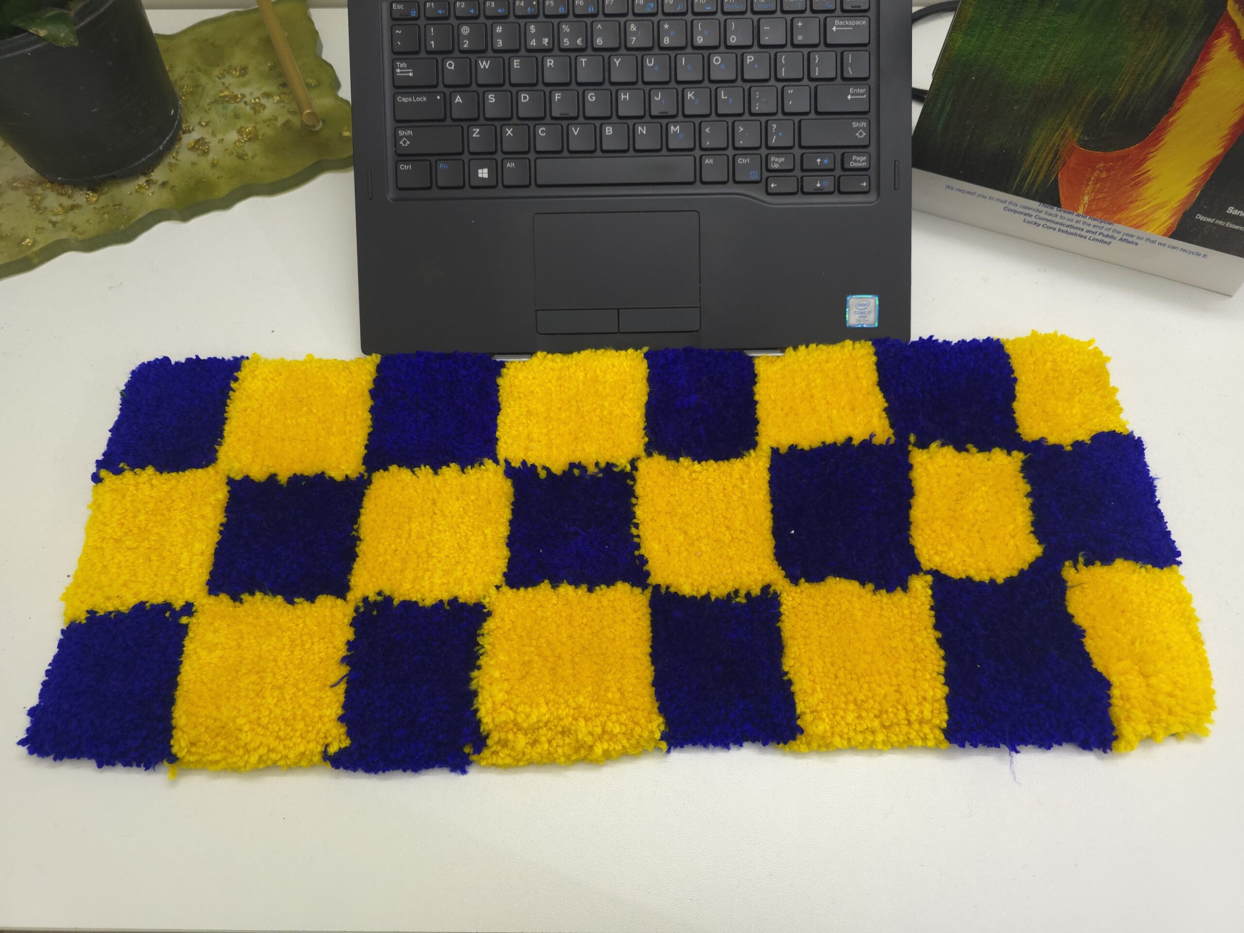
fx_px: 827
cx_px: 622
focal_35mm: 23
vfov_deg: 58.9
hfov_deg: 73.9
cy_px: 466
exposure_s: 1/50
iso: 250
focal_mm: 6.3
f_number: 1.7
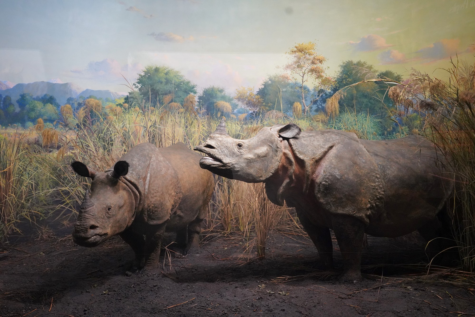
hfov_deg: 57.2
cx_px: 238
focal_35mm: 33
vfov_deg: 40.0
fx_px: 435
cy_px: 158
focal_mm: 33
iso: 6400
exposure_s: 1/80
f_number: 5
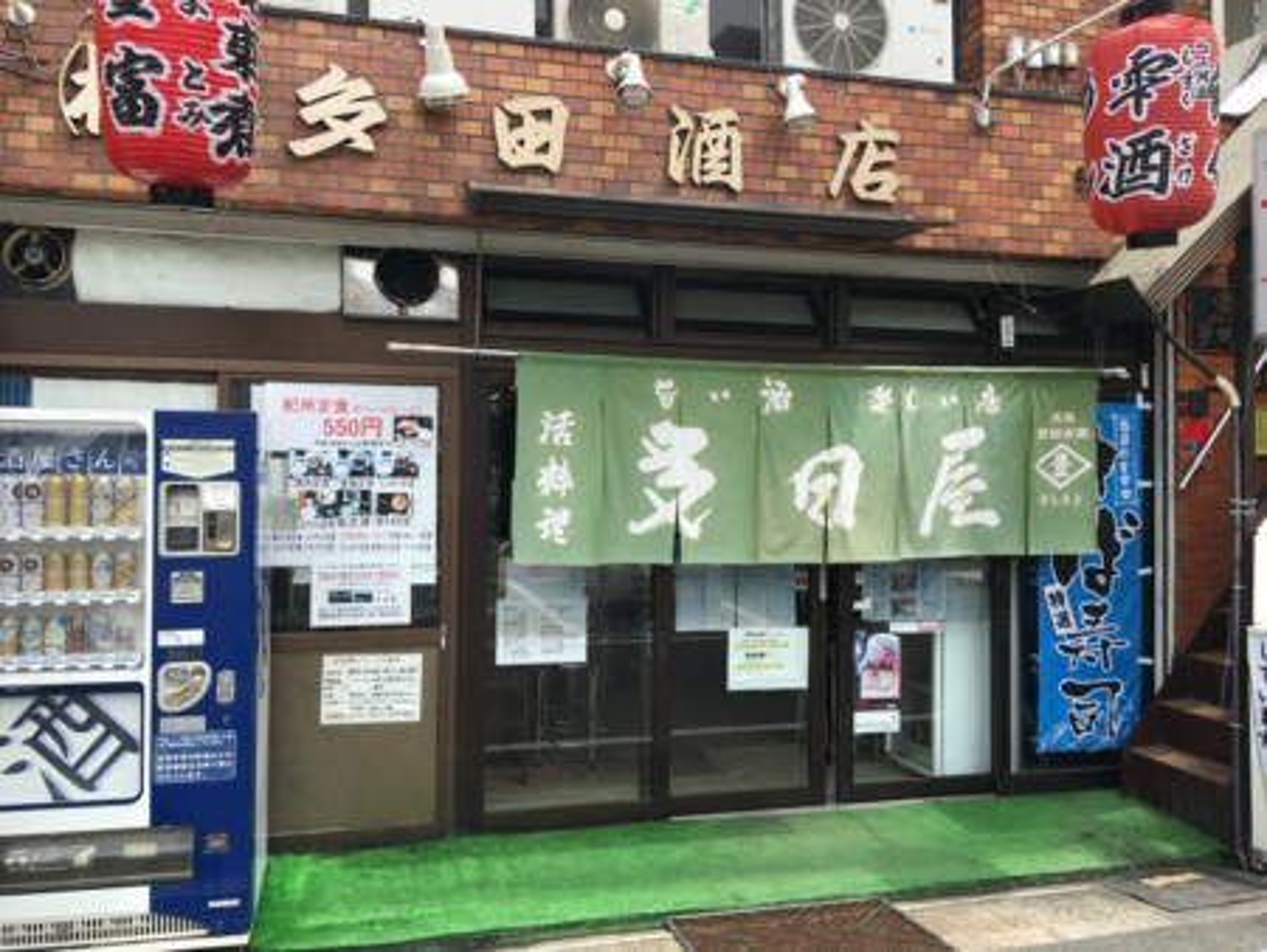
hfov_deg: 61.6
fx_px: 1062
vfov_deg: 48.3
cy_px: 476
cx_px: 634
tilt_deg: +1.0
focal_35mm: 29
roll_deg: -0.2
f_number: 2.2
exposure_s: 1/905
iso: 25
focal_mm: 4.15
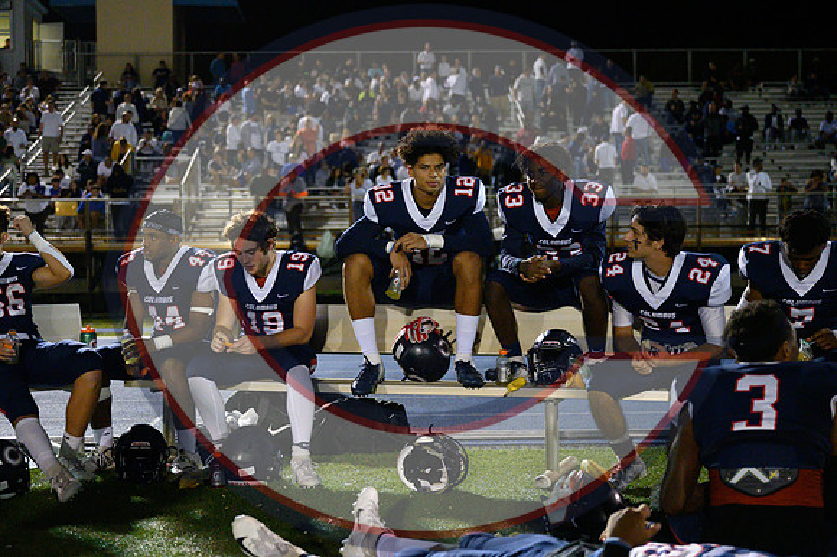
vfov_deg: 25.0
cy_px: 278
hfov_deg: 36.9
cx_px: 418
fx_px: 1255
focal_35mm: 54
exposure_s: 1/3200
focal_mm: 54
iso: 18000
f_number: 2.8
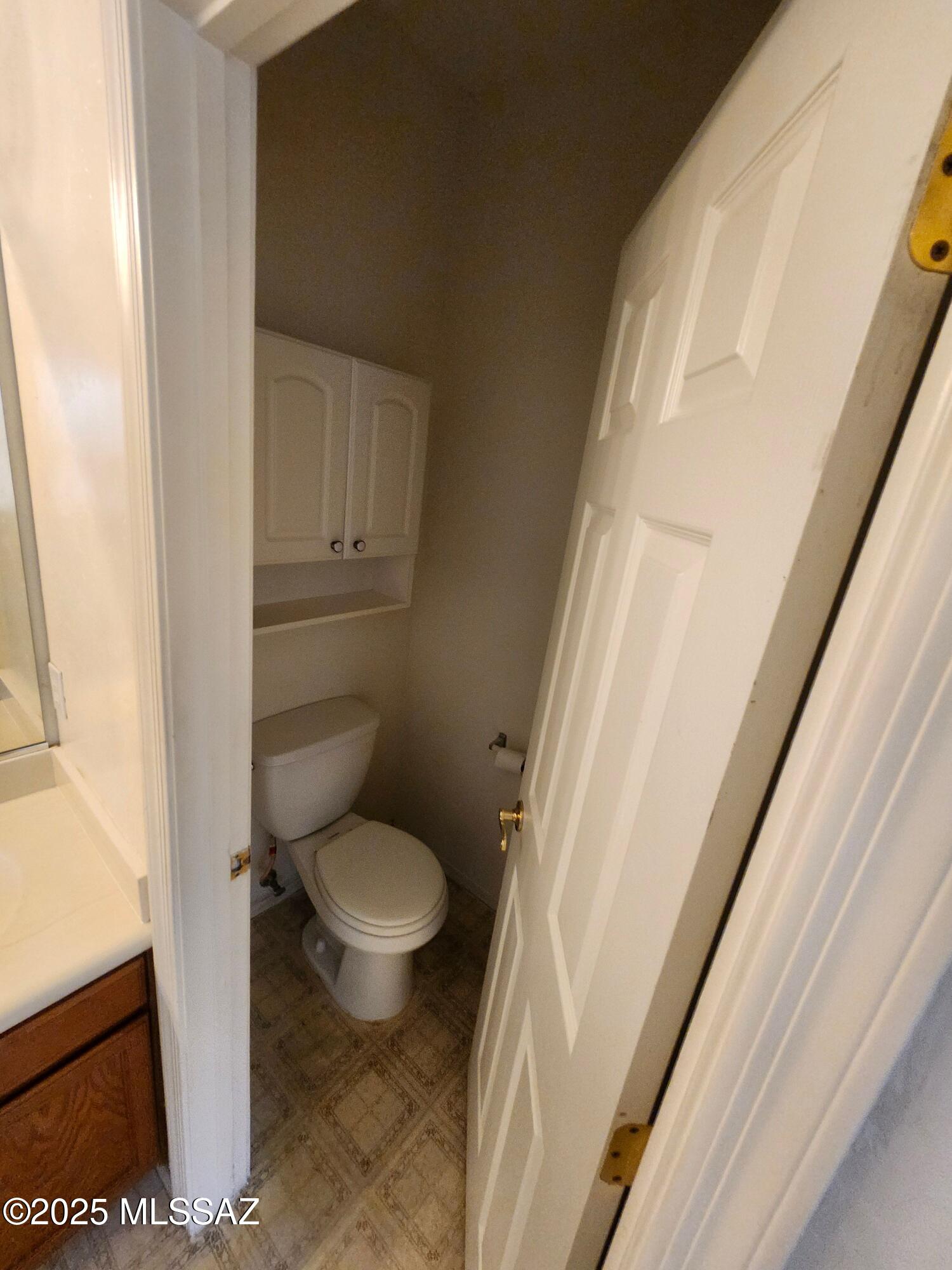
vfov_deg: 106.2
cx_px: 476
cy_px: 635
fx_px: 477
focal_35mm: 13
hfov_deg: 89.9
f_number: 2.2
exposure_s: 1/60
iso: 250
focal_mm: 1.74
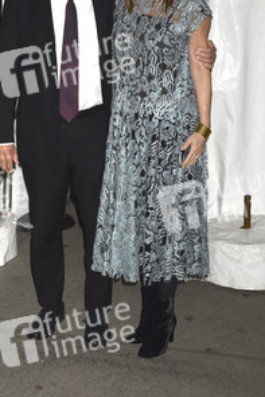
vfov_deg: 23.0
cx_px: 106
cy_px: 133
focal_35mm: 88
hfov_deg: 15.5
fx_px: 970
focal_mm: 65
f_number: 5.6
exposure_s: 1/250
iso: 800
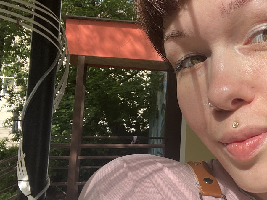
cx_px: 250
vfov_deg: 28.5
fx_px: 393
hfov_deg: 34.9
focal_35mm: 51
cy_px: 81
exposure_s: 1/447
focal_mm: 2.71
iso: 32
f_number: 2.2
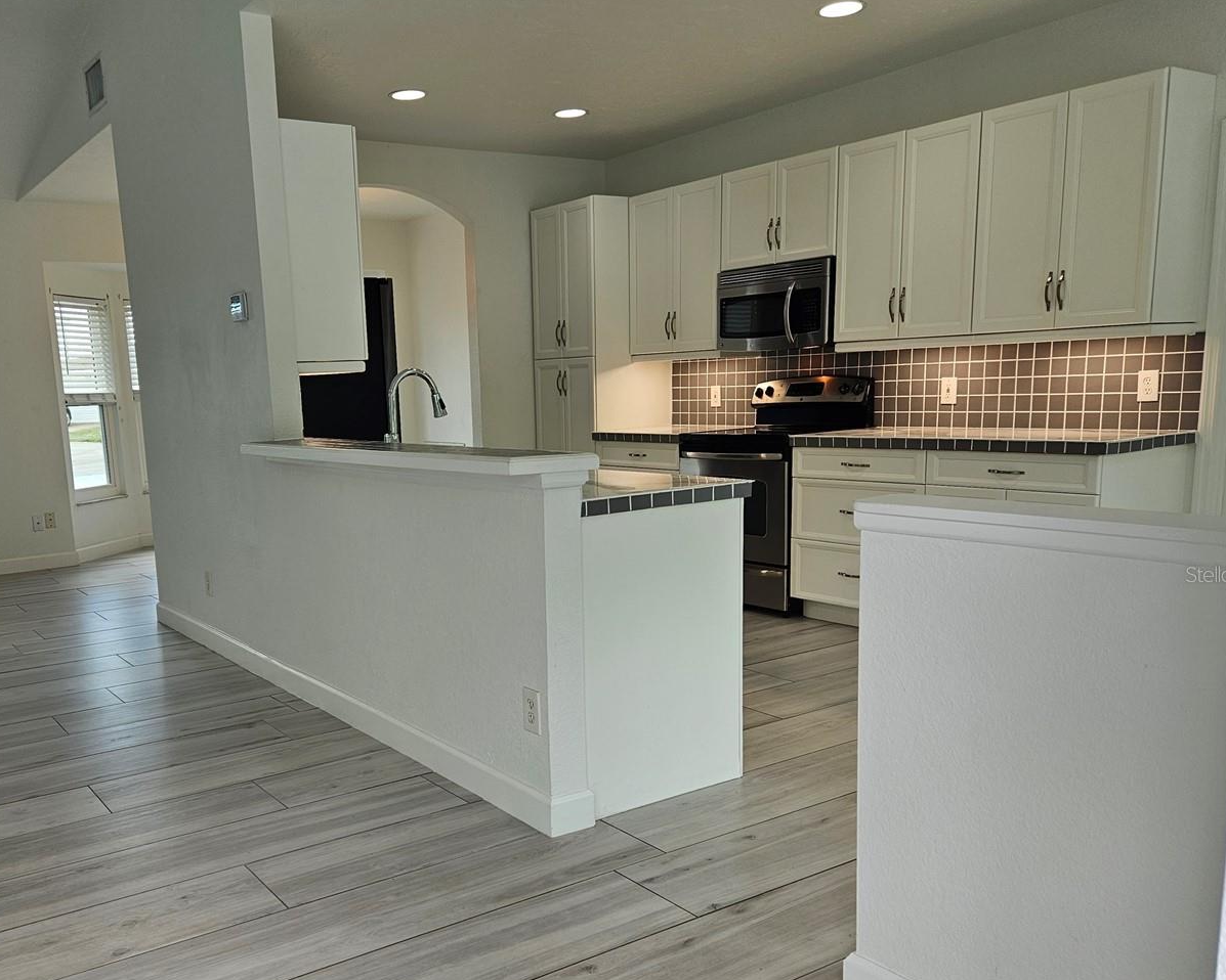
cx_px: 463
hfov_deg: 58.1
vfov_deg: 48.3
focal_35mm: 30
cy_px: 574
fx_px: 1089
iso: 40
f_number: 1.8
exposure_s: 1/120
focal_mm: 5.4
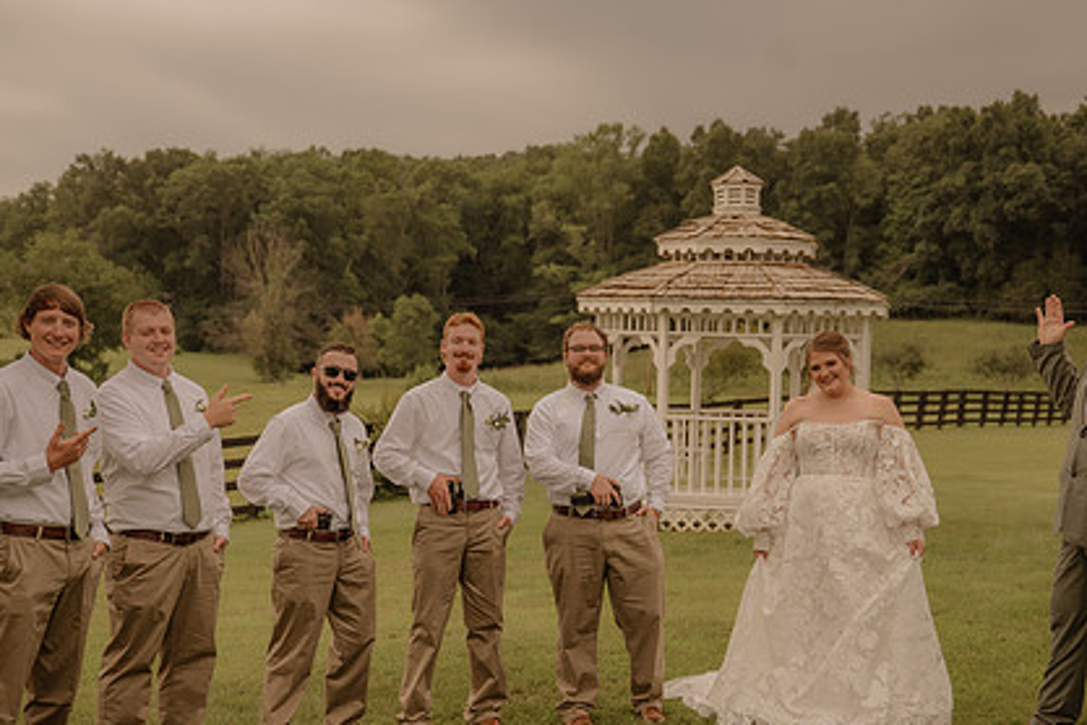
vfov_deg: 23.7
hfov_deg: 35.1
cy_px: 467
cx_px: 550
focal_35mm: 57
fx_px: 1721
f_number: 3.2
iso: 250
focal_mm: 41
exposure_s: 1/800
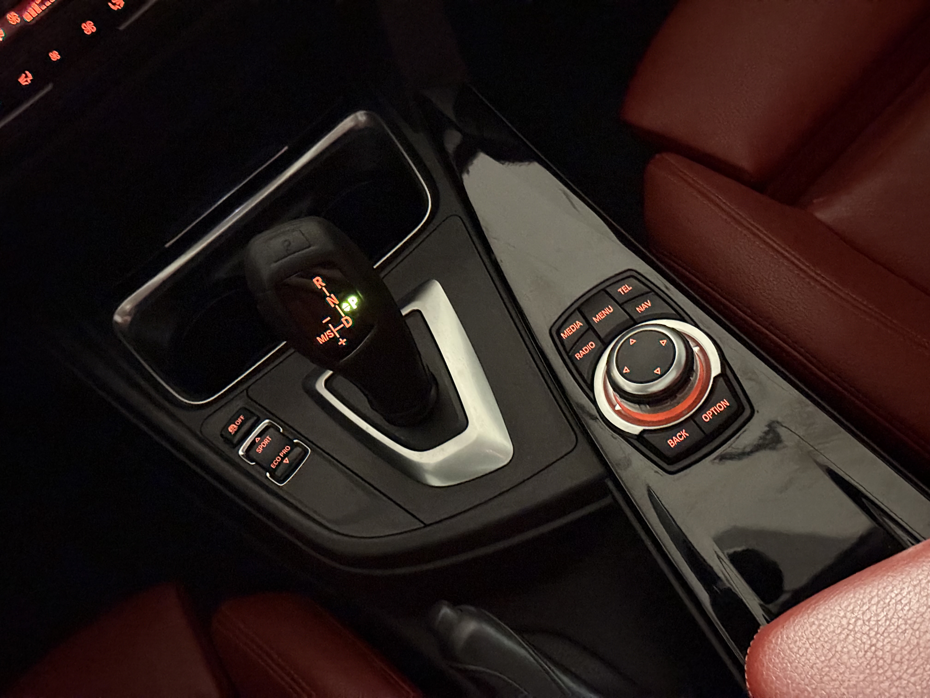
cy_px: 349
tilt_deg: -50.9
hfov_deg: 39.7
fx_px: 1290
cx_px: 465
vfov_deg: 30.3
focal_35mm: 48
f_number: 1.78
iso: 6400
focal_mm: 6.76
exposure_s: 1/15
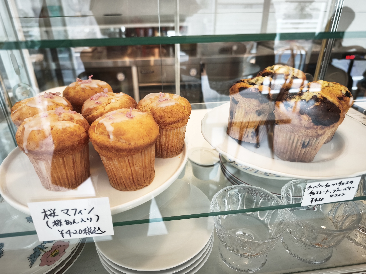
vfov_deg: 58.9
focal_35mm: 23
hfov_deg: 73.9
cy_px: 137
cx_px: 183
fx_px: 243
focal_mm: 6.45
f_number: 1.62
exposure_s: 1/99.9
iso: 160
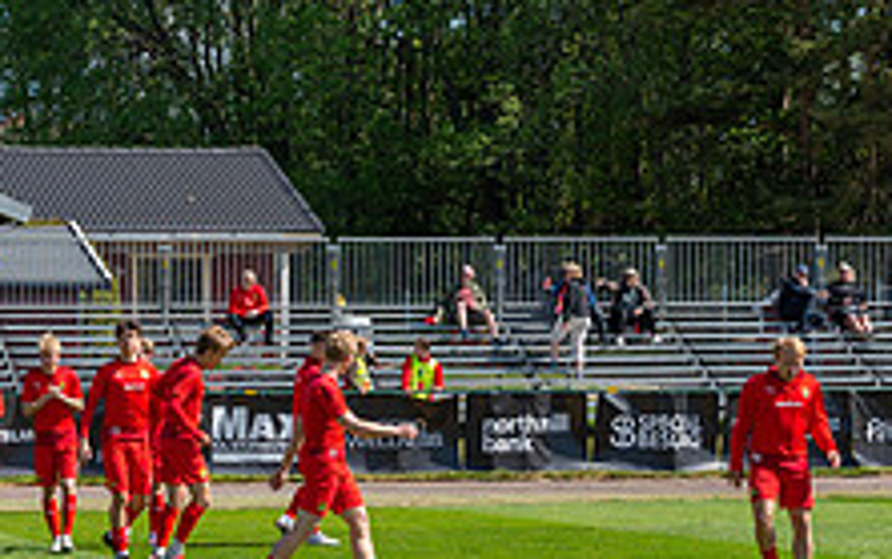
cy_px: 490
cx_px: -47
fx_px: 3065
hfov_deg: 16.2
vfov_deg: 10.4
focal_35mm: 126
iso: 140
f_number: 4
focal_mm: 40
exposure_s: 1/800
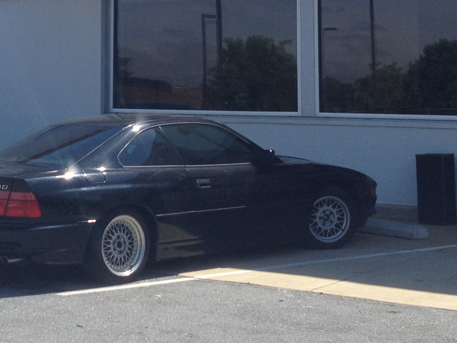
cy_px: -35
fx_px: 1254
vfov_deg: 15.2
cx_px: 114
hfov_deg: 20.5
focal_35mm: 95
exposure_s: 1/1314
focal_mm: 4.28
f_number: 2.4
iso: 50
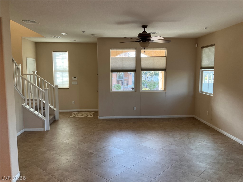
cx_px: 122
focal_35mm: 29
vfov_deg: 48.2
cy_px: 91
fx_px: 204
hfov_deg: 61.7
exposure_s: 1/60
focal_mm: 3
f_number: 1.8
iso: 64
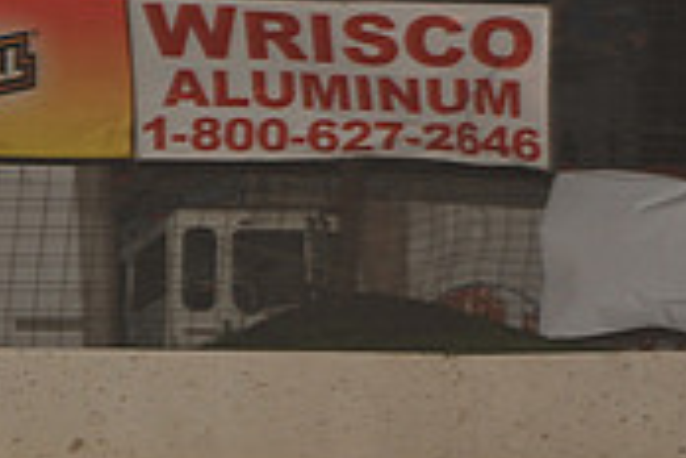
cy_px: 723
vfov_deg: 4.5
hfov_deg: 6.7
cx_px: -8
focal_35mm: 306
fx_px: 5831
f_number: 6.3
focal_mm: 92
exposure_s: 1/320
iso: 800
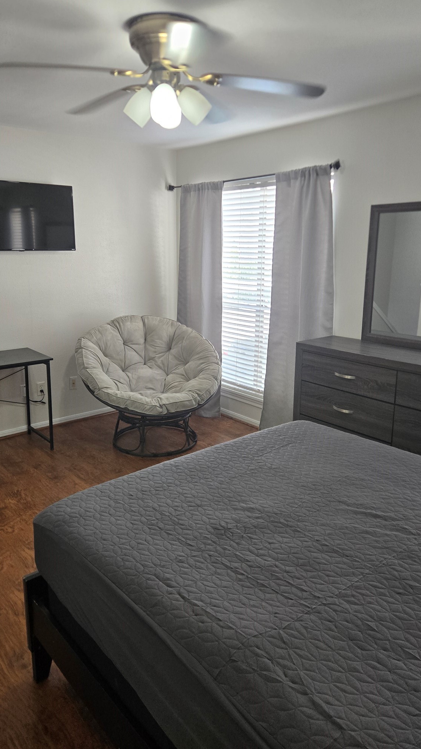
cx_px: 186
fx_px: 516
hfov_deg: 44.3
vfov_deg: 71.9
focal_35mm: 26
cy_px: 361
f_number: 1.8
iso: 125
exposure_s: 1/120
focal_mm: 5.4
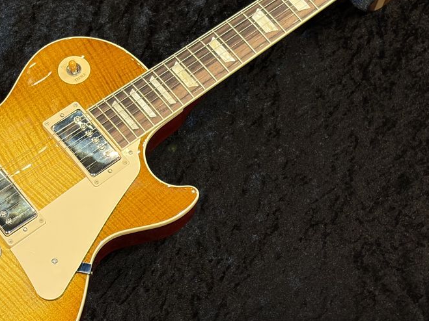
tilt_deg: -63.8
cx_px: 145
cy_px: 152
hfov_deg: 19.4
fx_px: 1251
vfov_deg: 14.6
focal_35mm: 101
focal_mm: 5.96
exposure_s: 1/60
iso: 64
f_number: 1.6
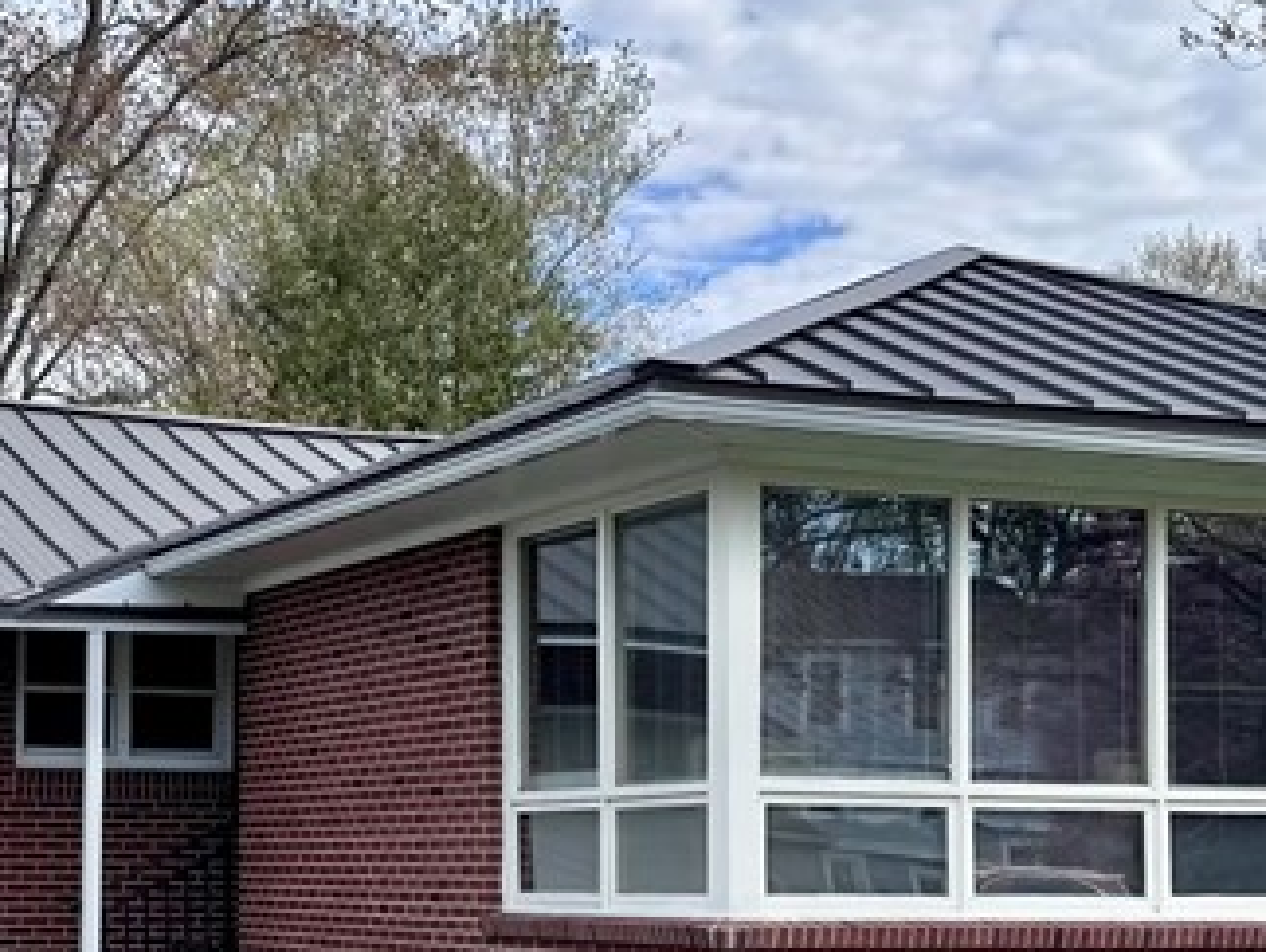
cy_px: 697
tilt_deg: +3.6
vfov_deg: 19.3
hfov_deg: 25.5
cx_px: 466
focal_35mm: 76
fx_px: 2783
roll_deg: -0.7
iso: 80
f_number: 1.78
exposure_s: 1/3413
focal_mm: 6.76
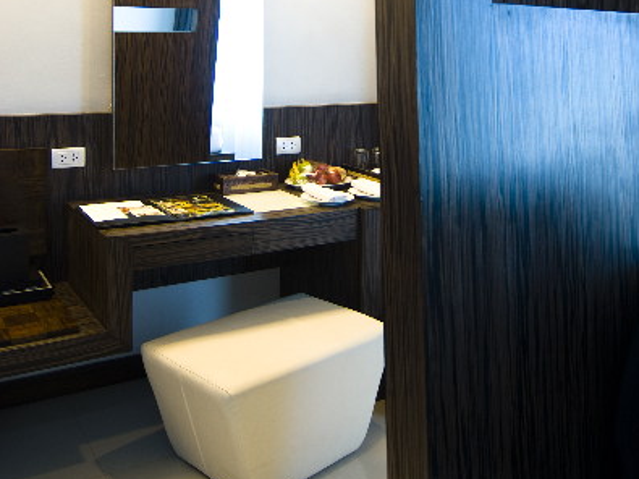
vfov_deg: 36.1
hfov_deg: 49.0
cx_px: 324
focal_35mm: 38
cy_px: 79
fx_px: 701
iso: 100
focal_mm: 17
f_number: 4
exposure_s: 1/2
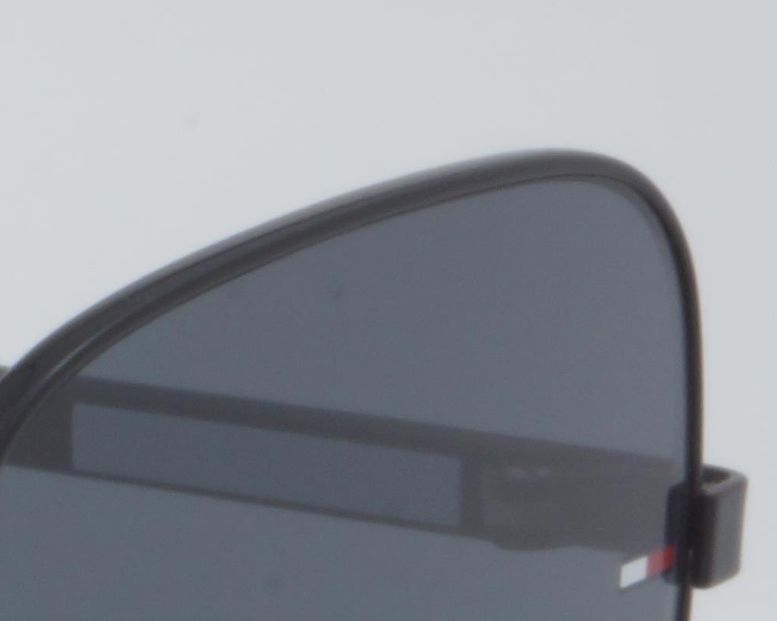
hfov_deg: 4.5
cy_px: 1030
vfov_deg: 3.7
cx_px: -1440
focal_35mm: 419
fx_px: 9634
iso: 100
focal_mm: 50
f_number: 32
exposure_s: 1/3
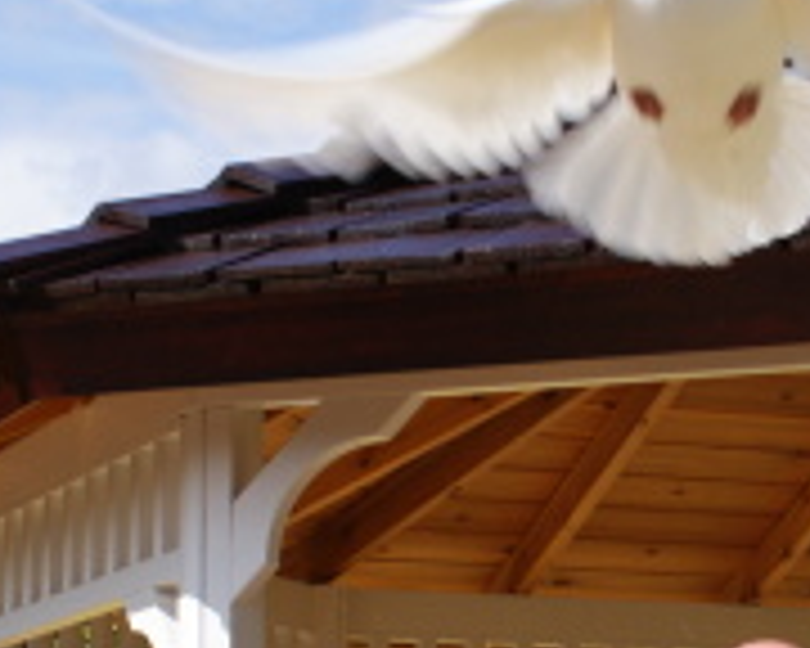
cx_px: 544
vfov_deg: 12.7
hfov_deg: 16.0
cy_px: 596
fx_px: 2877
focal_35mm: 120
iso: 100
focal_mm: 30
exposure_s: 1/200
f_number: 9
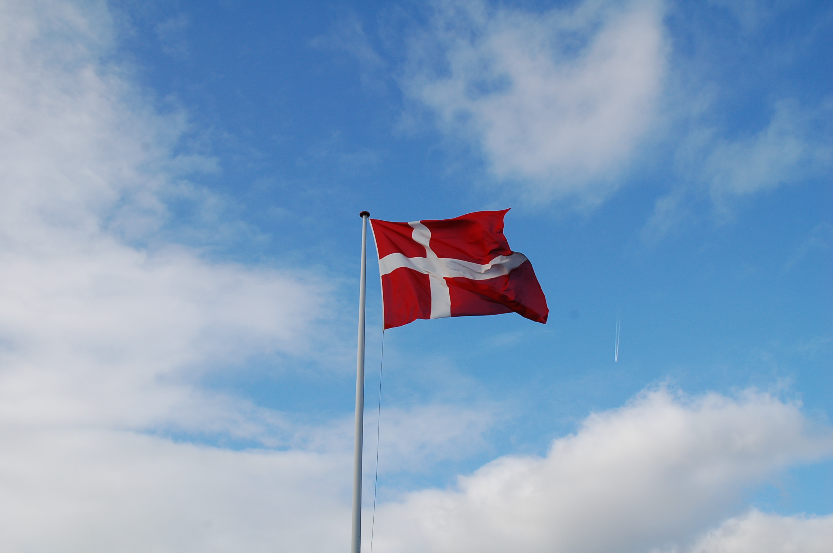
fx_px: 866
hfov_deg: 51.4
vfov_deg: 35.4
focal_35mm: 38
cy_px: 276
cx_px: 416
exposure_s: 1/320
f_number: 9
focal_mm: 25
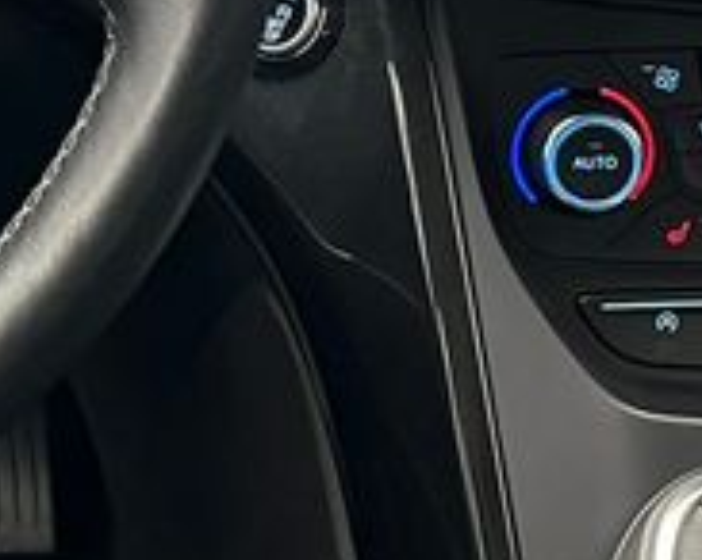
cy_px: -31
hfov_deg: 13.0
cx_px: -269
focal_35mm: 142
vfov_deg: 10.7
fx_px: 2947
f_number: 1.6
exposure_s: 1/60
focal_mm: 5.1
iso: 250
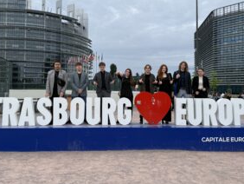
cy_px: 74
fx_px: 240
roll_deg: -0.1
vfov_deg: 41.7
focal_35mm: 34
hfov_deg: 53.7
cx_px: 106
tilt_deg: +3.3
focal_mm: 6.76
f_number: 1.78
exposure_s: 1/1727
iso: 80
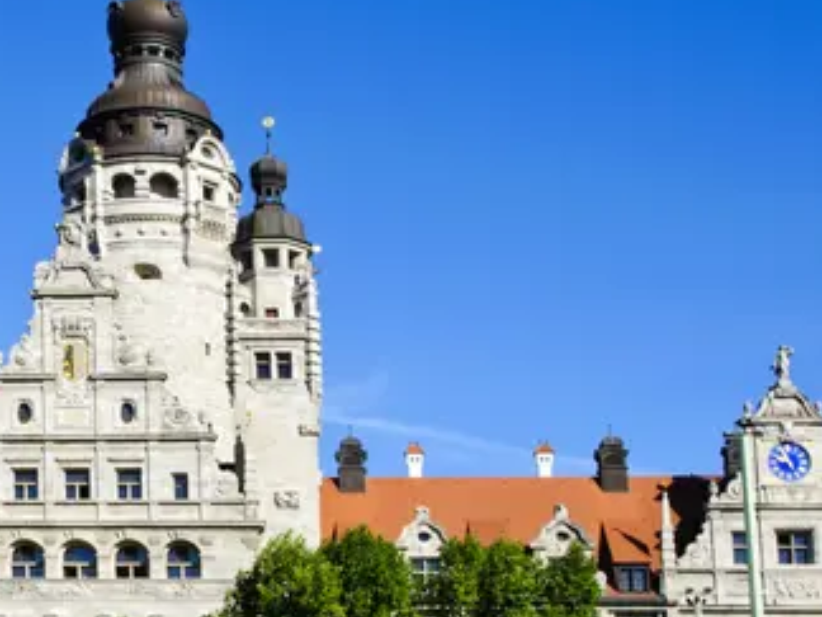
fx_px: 1900
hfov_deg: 24.0
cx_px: 142
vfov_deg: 18.4
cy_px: 368
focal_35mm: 80
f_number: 8
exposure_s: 1/500
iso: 200
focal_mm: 24
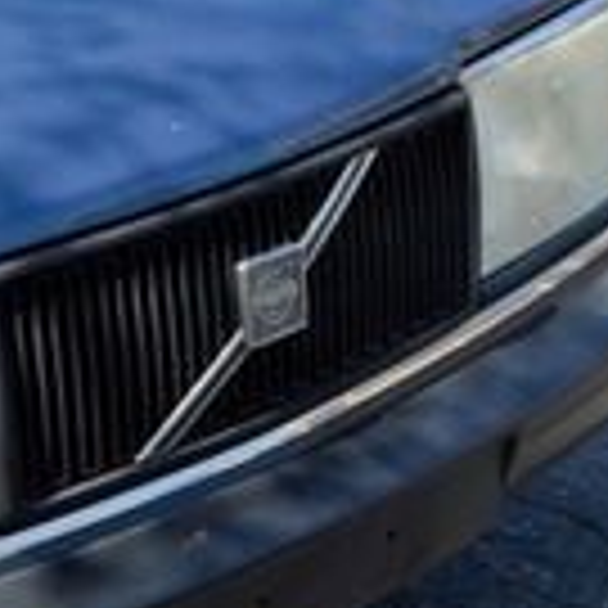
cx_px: -477
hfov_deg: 12.1
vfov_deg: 12.9
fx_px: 2643
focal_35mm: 133
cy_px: -27
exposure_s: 1/250
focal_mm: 22
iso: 200
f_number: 8
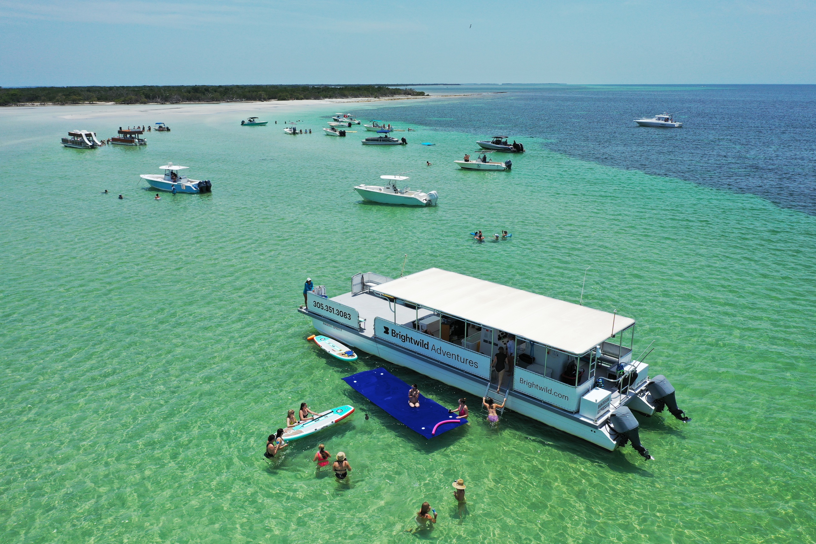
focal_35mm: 28
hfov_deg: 65.5
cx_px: 408
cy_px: 272
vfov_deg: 46.4
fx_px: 635
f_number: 4.5
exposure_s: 1/1250
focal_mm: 10.26
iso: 100
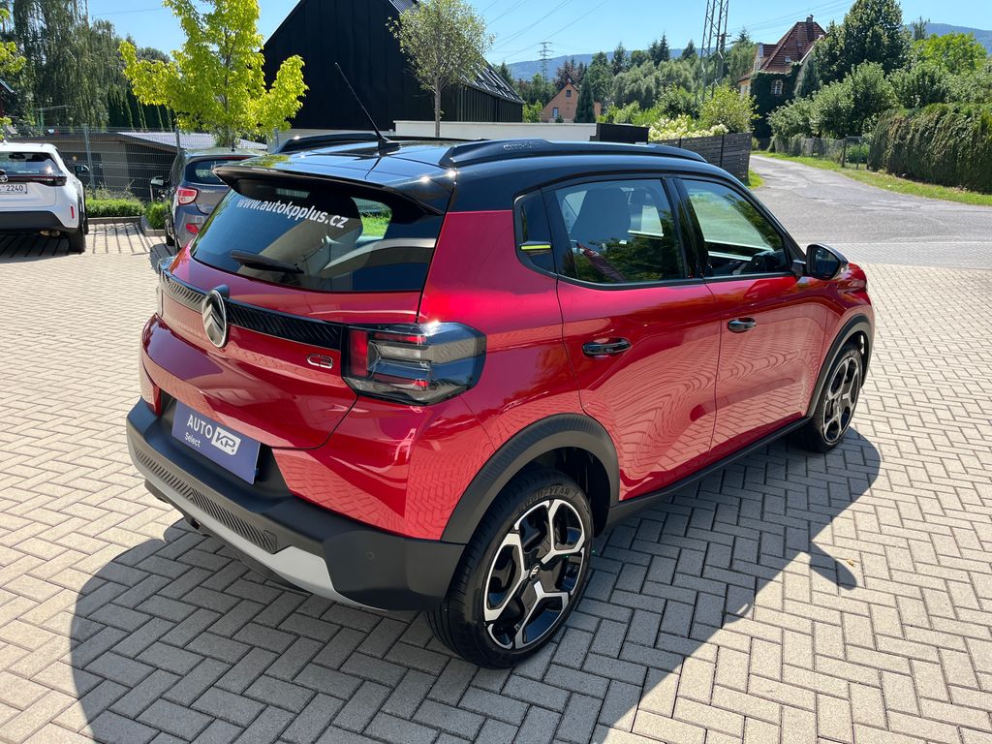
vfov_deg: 53.1
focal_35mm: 26
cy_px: 372
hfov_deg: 67.3
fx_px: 745
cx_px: 496
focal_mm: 5.1
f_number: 1.6
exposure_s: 1/1252
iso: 50
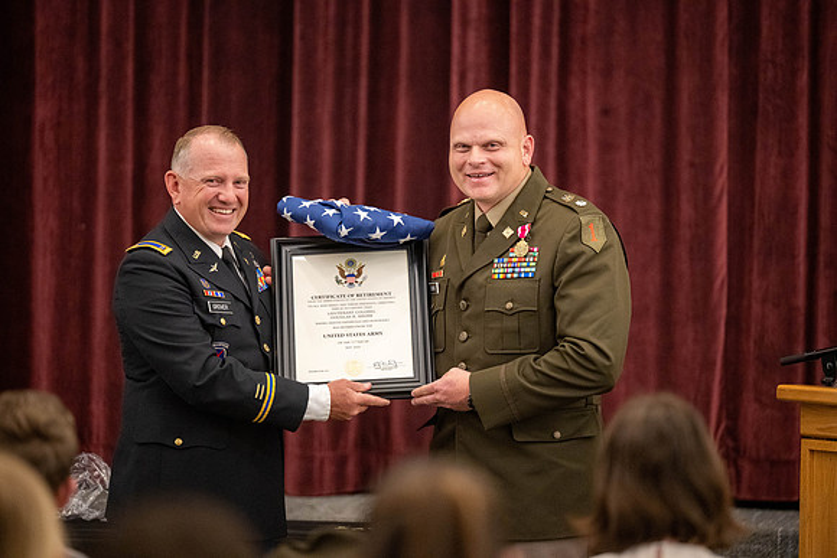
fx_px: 4070
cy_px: 279
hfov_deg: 11.7
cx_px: 418
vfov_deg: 7.9
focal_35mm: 175
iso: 5000
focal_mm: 175
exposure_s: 1/200
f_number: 2.8
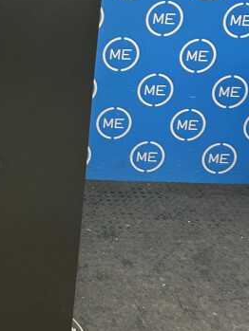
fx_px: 575
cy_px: 42
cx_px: -26
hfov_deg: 23.0
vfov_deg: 30.9
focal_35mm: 60
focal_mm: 5.7
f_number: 1.5
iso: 160
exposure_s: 1/50
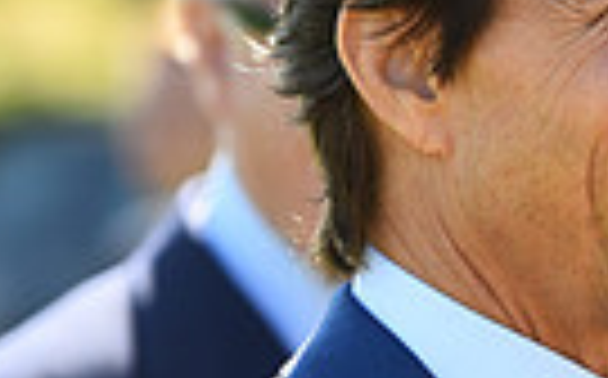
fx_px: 9781
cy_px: 207
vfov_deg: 2.2
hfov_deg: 3.5
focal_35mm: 591
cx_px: 1171
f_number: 4
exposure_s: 1/1250
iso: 500
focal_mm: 135
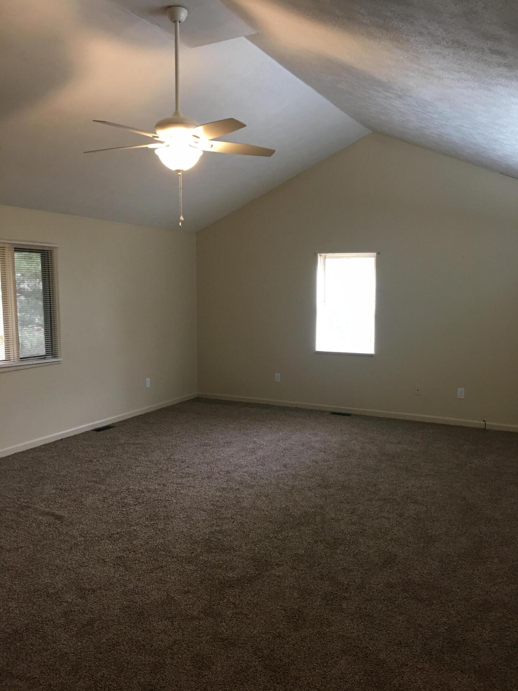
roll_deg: -0.3
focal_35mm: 29
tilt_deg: -5.3
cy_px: 346
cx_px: 259
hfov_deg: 48.2
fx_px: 579
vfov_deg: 61.7
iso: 64
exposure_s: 1/15
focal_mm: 4.15
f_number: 2.2
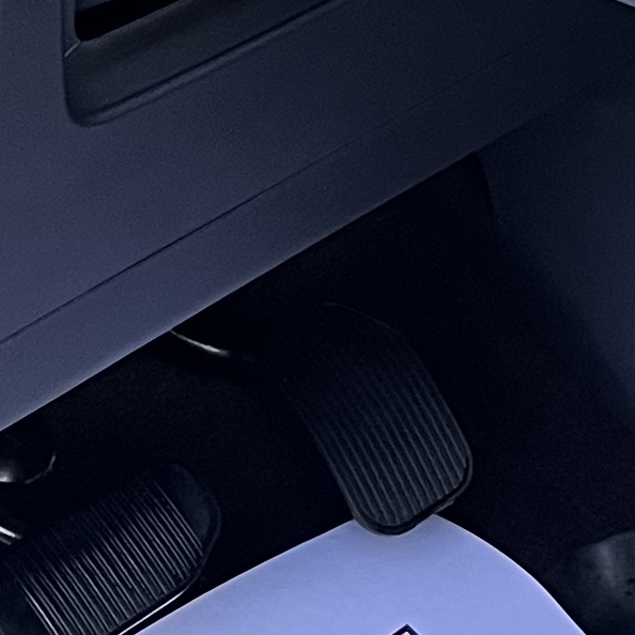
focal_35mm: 156
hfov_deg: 10.5
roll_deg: +5.5
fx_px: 3238
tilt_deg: -24.8
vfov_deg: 11.1
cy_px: -22
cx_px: 1153
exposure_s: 1/60
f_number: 1.6
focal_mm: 5.1
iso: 250
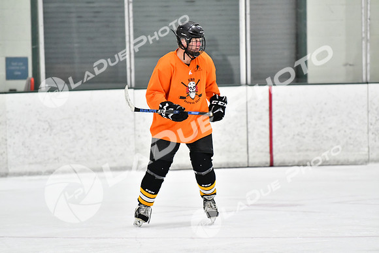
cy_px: 126
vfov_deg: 4.8
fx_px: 3001
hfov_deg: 7.2
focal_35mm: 285
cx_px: 190
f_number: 2.8
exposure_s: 1/1250
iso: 5000
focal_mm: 190
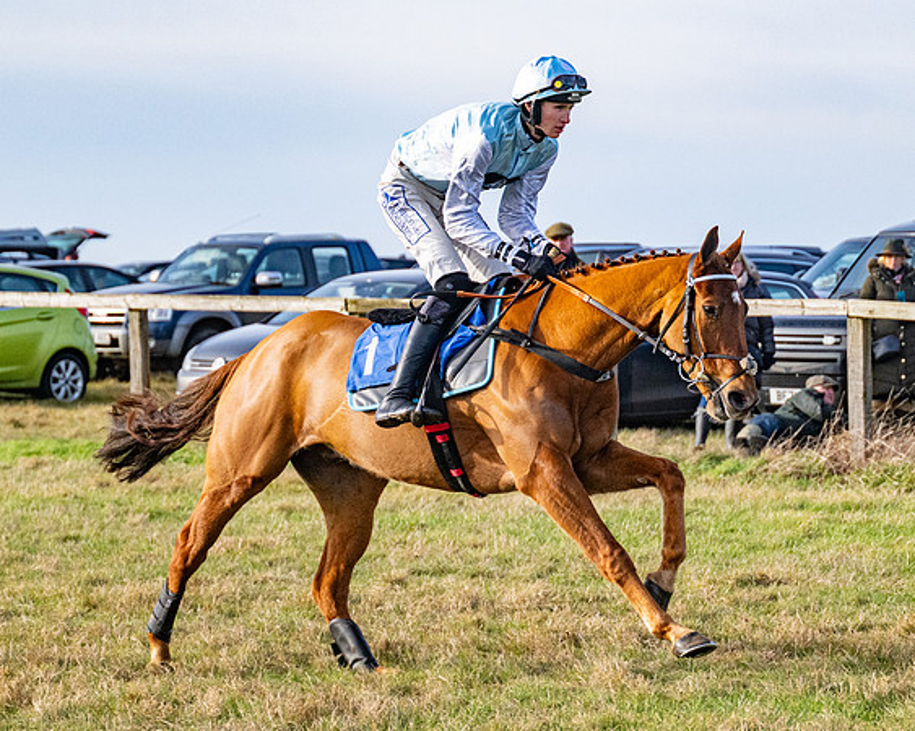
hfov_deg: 9.9
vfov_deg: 7.9
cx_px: 476
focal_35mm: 195
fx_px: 5290
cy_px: 374
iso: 800
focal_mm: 98
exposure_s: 1/6400
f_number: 4
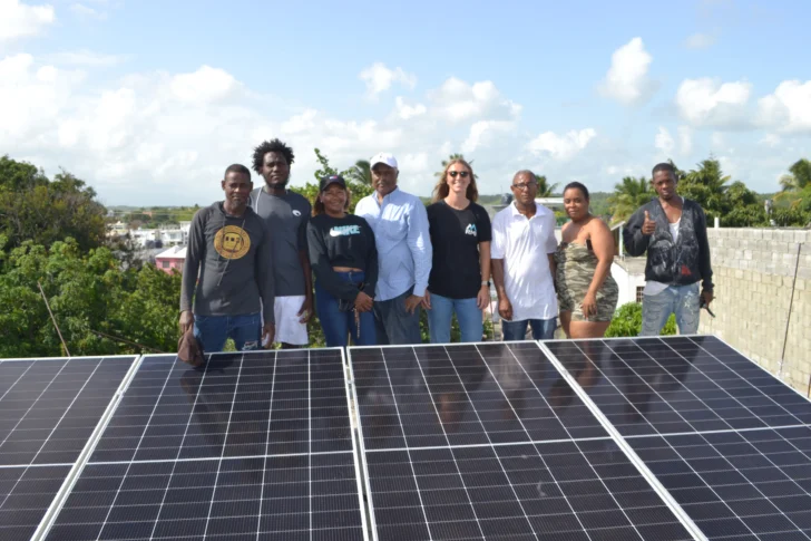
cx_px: 406
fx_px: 743
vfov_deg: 40.0
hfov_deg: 57.2
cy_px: 270
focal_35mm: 33
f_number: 7.1
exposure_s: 1/200
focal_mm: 22
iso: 100
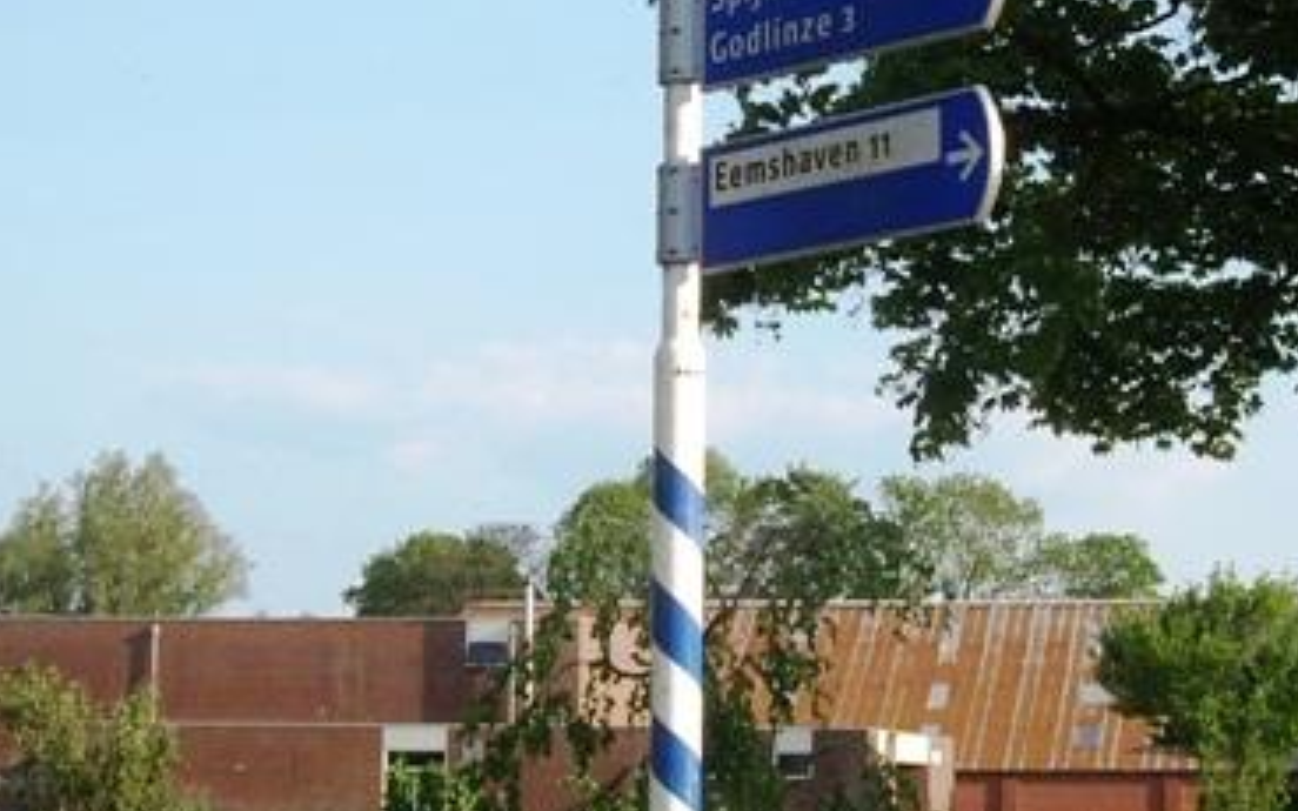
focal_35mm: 70
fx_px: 2476
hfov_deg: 29.3
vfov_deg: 18.6
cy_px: 384
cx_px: 536
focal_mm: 7.9
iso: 64
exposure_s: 1/640
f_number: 2.8
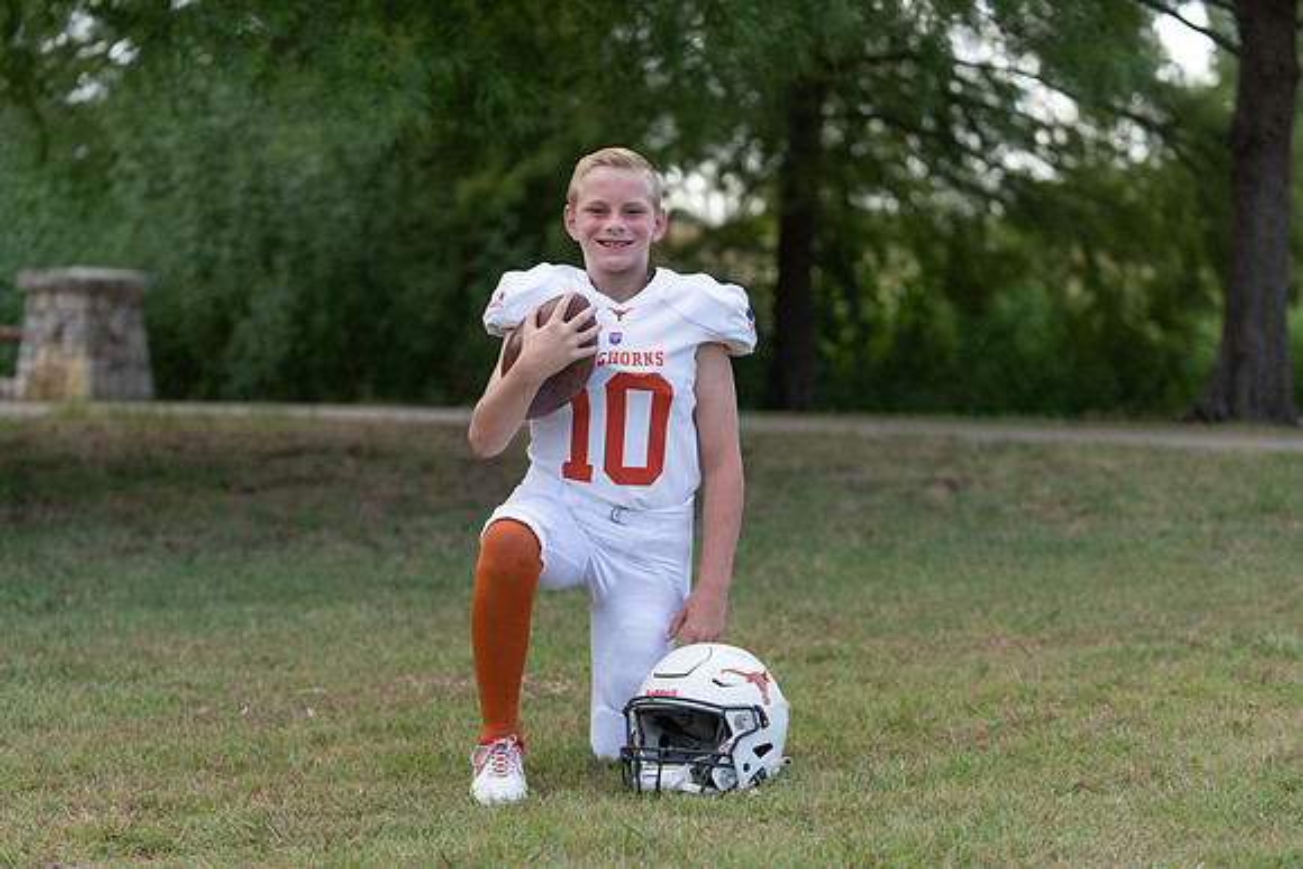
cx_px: 652
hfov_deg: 25.7
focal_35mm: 79
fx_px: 2860
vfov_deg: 17.3
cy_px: 434
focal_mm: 79
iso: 100
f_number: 2.8
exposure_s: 1/400
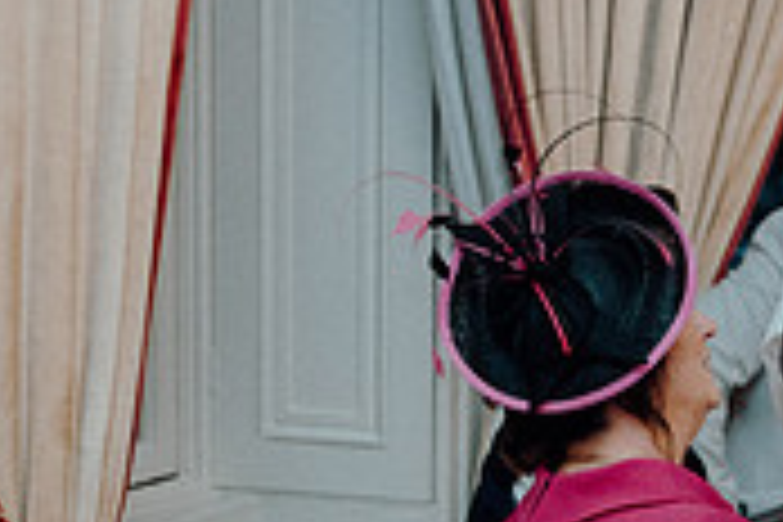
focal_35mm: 157
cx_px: 1224
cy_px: 353
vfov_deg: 8.7
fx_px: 3414
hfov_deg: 12.4
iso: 2500
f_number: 3.5
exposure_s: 1/160
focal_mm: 47
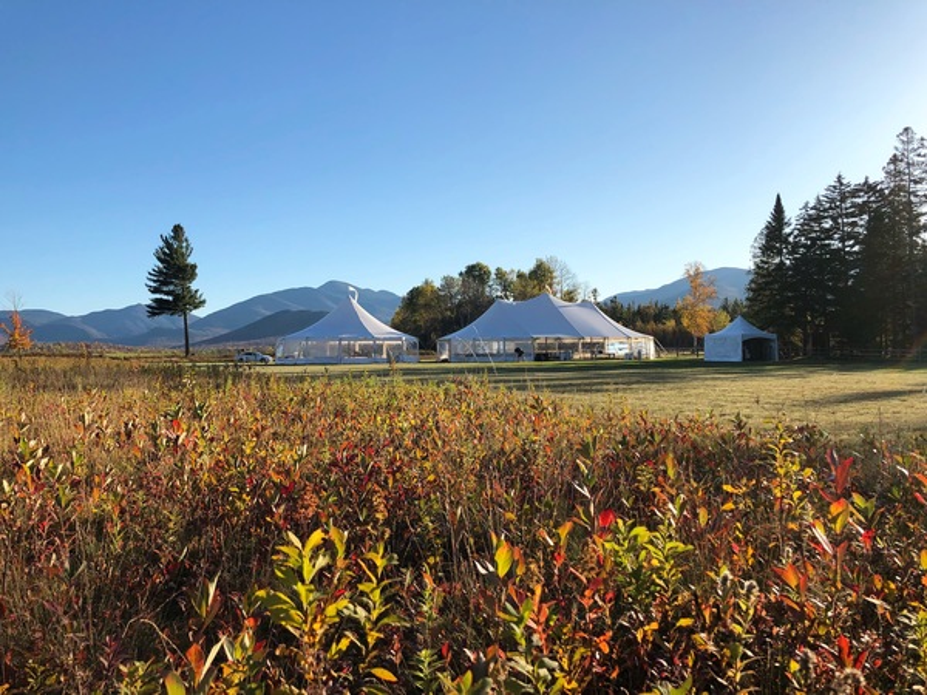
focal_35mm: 29
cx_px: 464
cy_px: 348
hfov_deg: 61.7
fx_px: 777
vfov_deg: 48.2
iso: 20
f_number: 1.8
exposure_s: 1/1656
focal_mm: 3.99
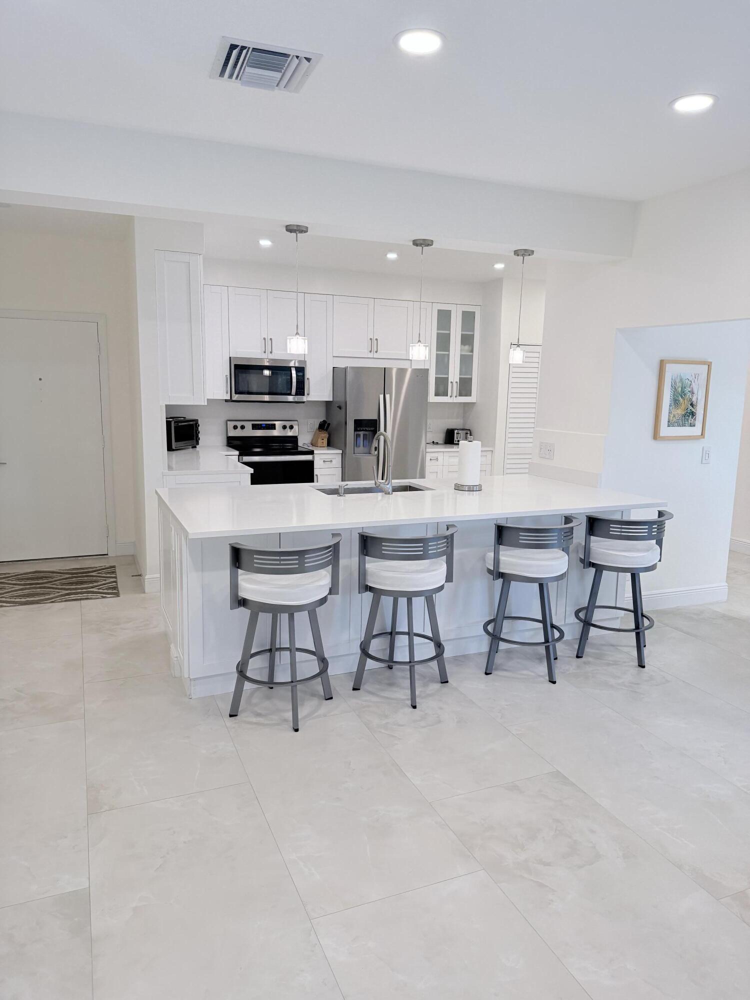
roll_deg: -1.1
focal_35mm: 24
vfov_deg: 71.6
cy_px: 500
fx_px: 693
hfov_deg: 56.8
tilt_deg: -8.8
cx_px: 375
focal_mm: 6.76
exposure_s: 1/204
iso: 200
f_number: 1.78
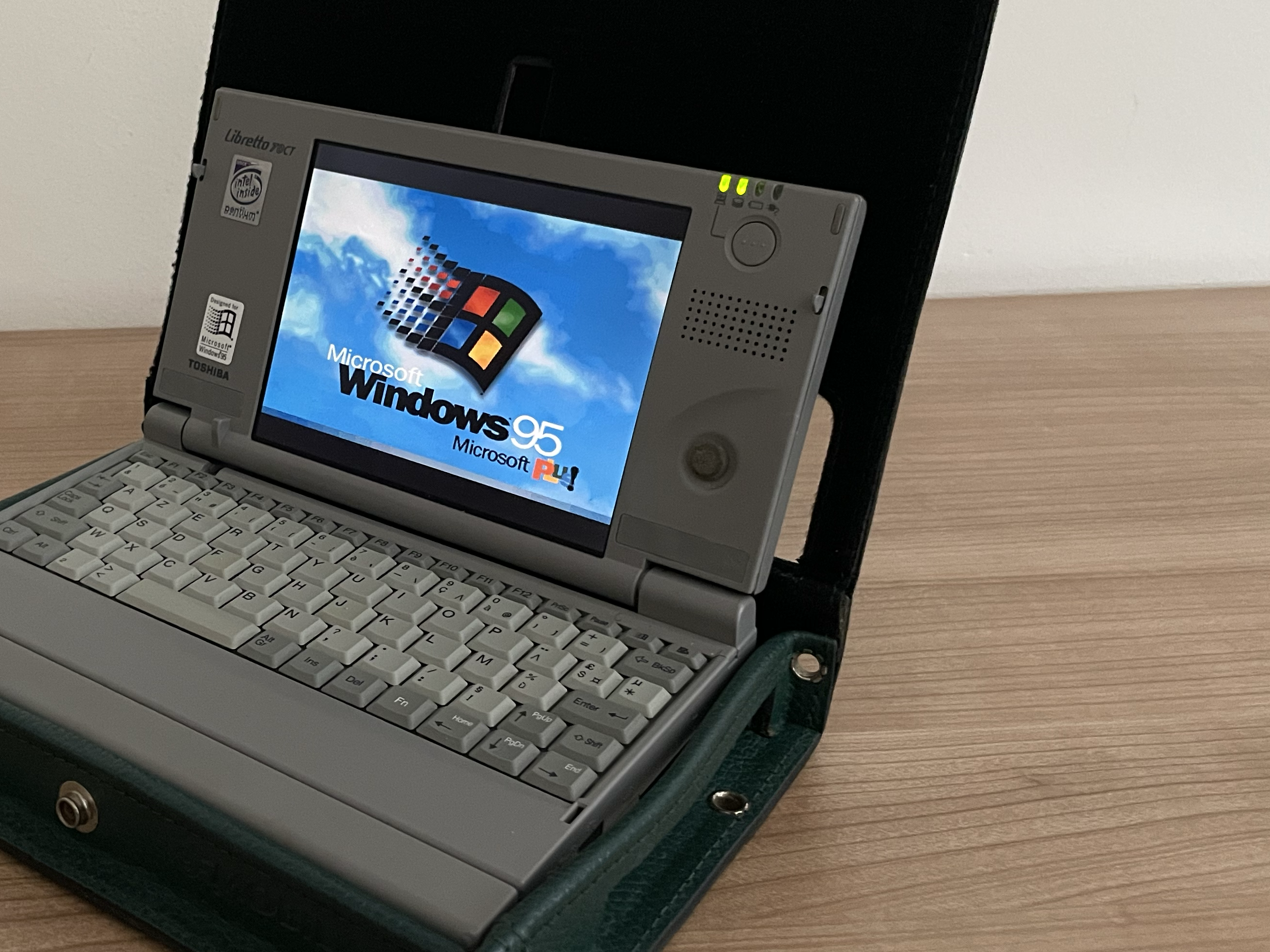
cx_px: 369
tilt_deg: -24.6
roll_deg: +1.0
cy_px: 437
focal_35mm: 40
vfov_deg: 35.9
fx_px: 1468
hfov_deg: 45.7
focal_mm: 4.2
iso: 640
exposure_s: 1/30
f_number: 1.6
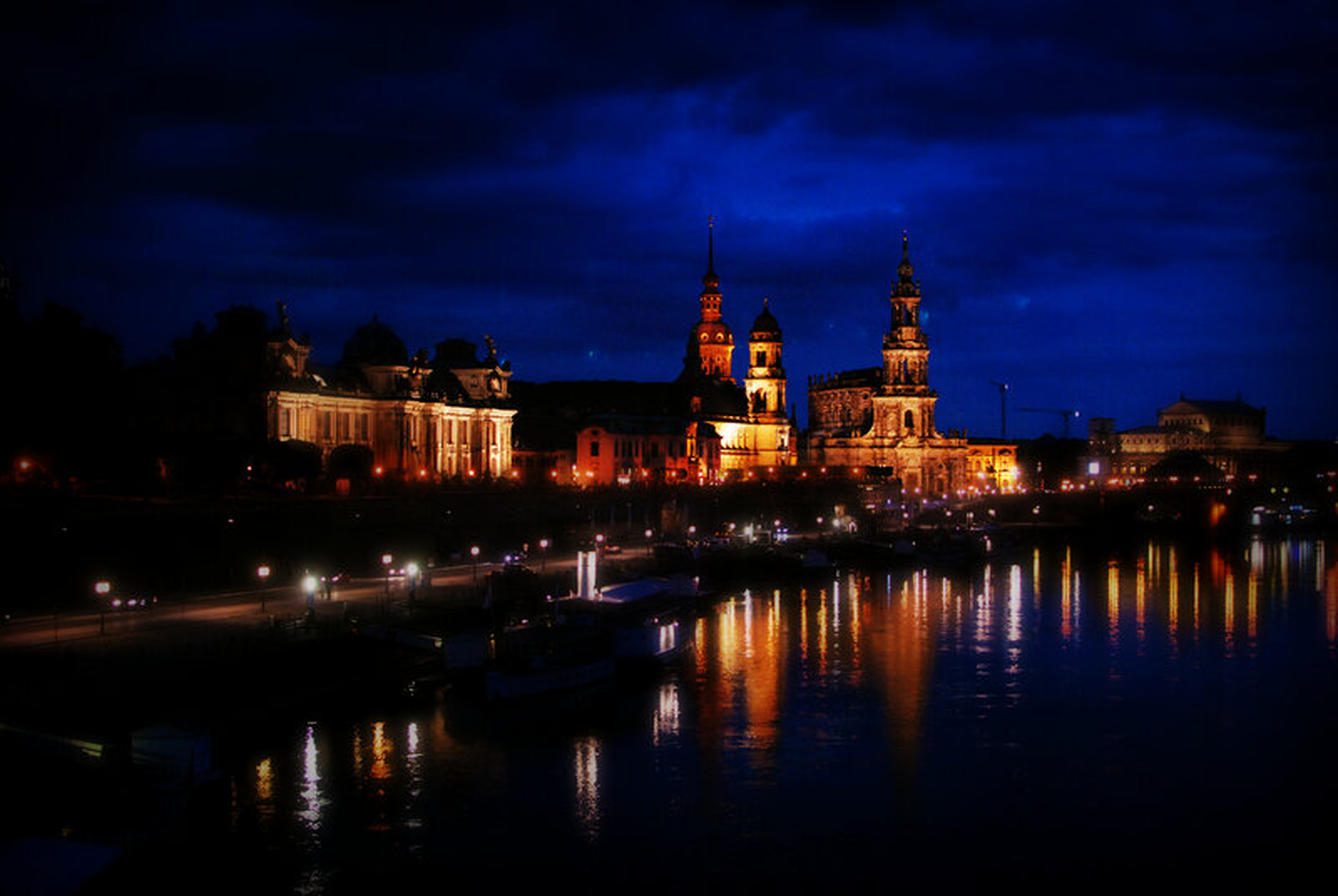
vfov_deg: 25.8
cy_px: 448
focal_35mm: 52
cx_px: 669
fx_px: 1954
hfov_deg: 37.8
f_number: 2.8
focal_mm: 35
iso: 1600
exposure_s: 1/25
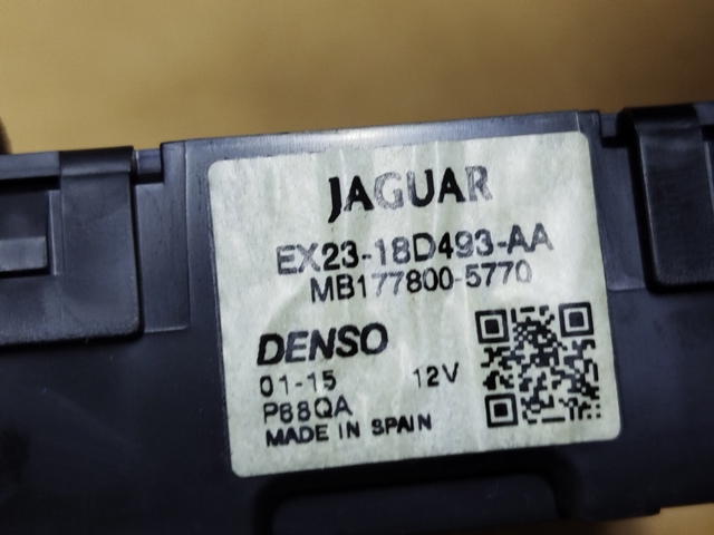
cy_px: 268
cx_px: 357
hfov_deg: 39.7
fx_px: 990
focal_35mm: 48
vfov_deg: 30.3
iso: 250
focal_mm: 5.31
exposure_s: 1/33
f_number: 1.7
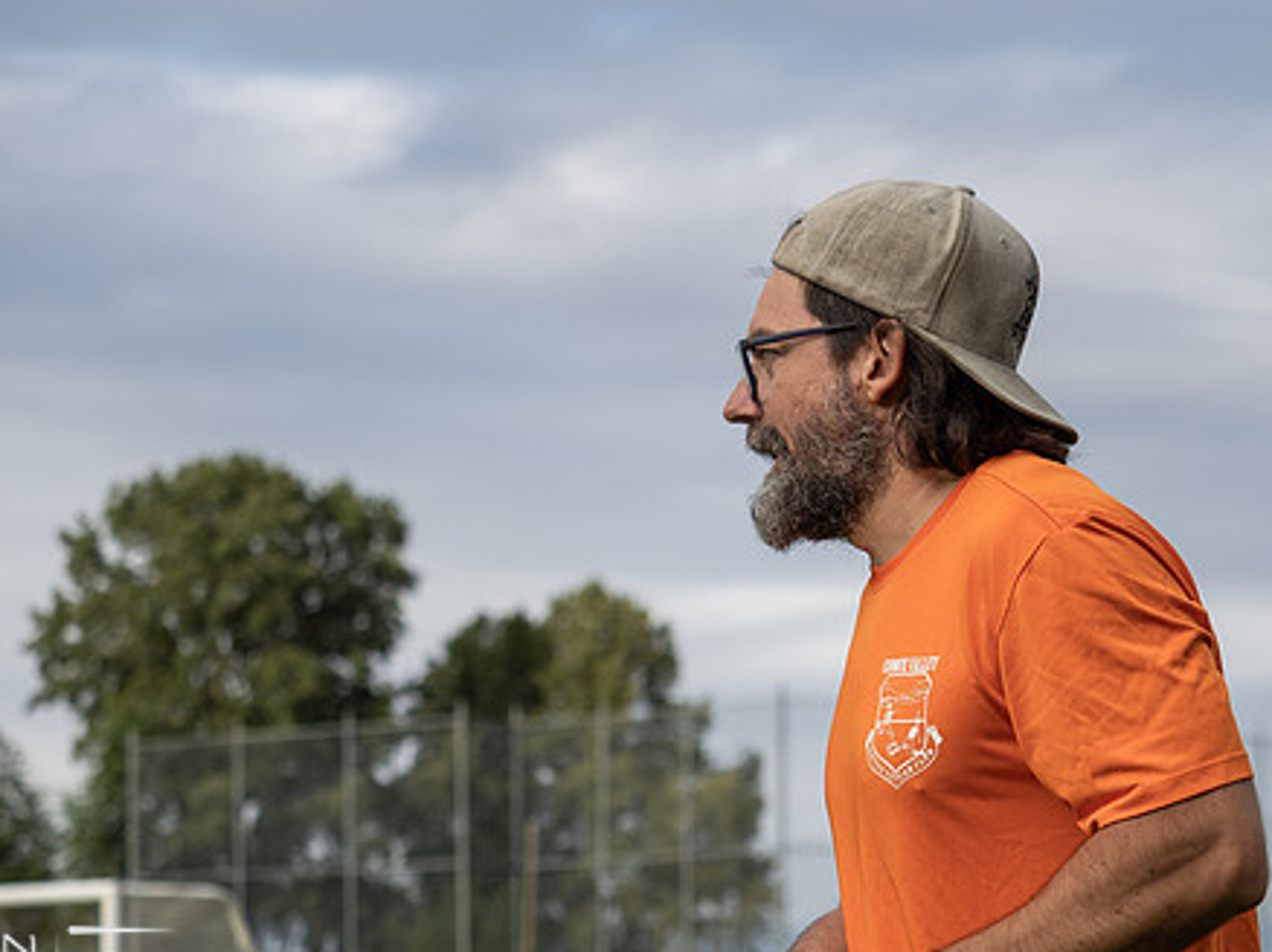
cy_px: 611
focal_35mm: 106
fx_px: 3893
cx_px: 749
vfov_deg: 13.9
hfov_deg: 18.5
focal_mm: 40
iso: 125
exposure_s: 1/1250
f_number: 2.8
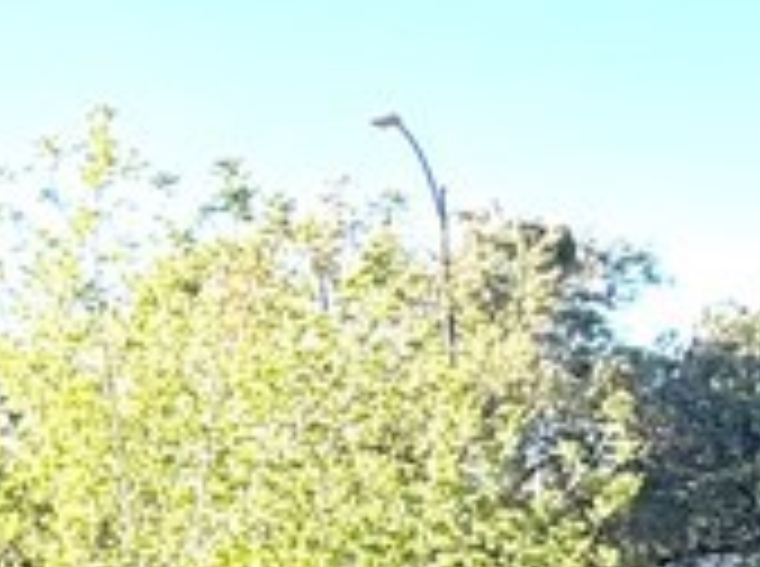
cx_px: -463
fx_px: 1862
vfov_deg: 16.9
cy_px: 558
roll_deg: +1.8
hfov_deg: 19.3
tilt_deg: +5.7
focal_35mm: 85
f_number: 2.2
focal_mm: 2.22
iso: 50
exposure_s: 1/1048
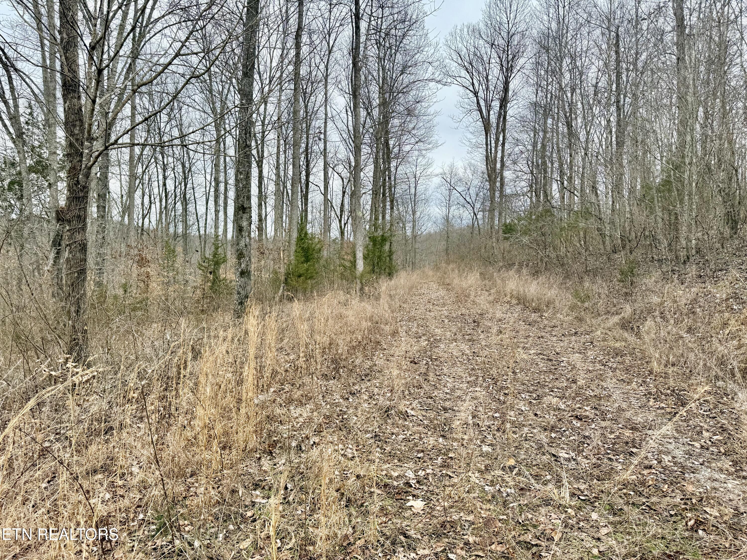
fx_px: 518
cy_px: 280
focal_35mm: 24
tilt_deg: +0.0
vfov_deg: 56.8
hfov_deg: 71.6
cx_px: 374
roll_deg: -1.6
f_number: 1.78
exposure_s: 1/1271
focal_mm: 6.76
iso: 80
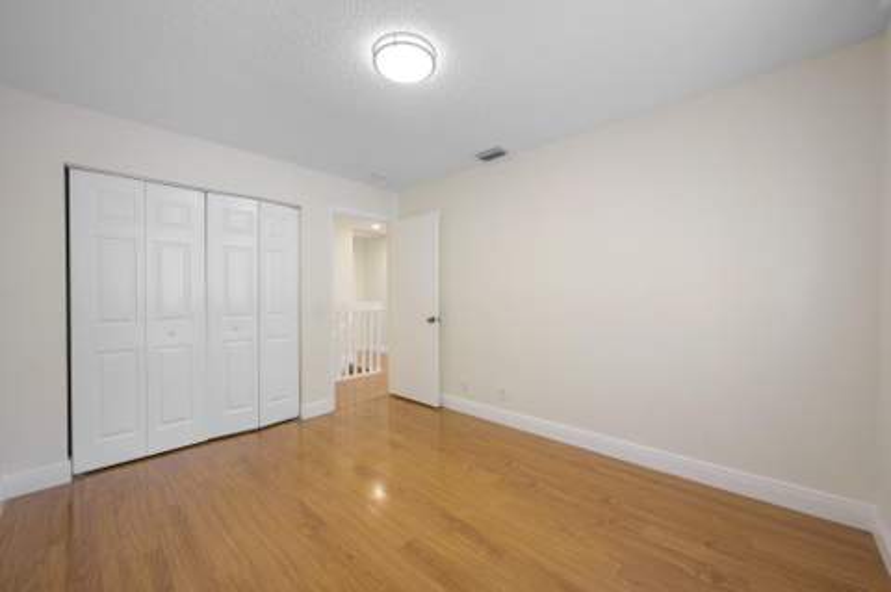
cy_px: 296
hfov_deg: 104.3
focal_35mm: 14
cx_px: 446
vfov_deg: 81.1
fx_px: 346
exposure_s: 1/1.25
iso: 100
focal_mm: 14
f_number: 9
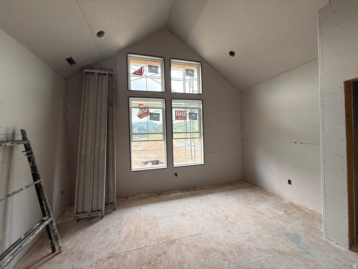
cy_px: 134
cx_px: 179
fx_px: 145
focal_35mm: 14
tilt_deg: +0.2
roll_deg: +1.6
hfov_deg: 102.1
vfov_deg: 85.7
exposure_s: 1/141
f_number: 2.2
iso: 64
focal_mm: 2.22
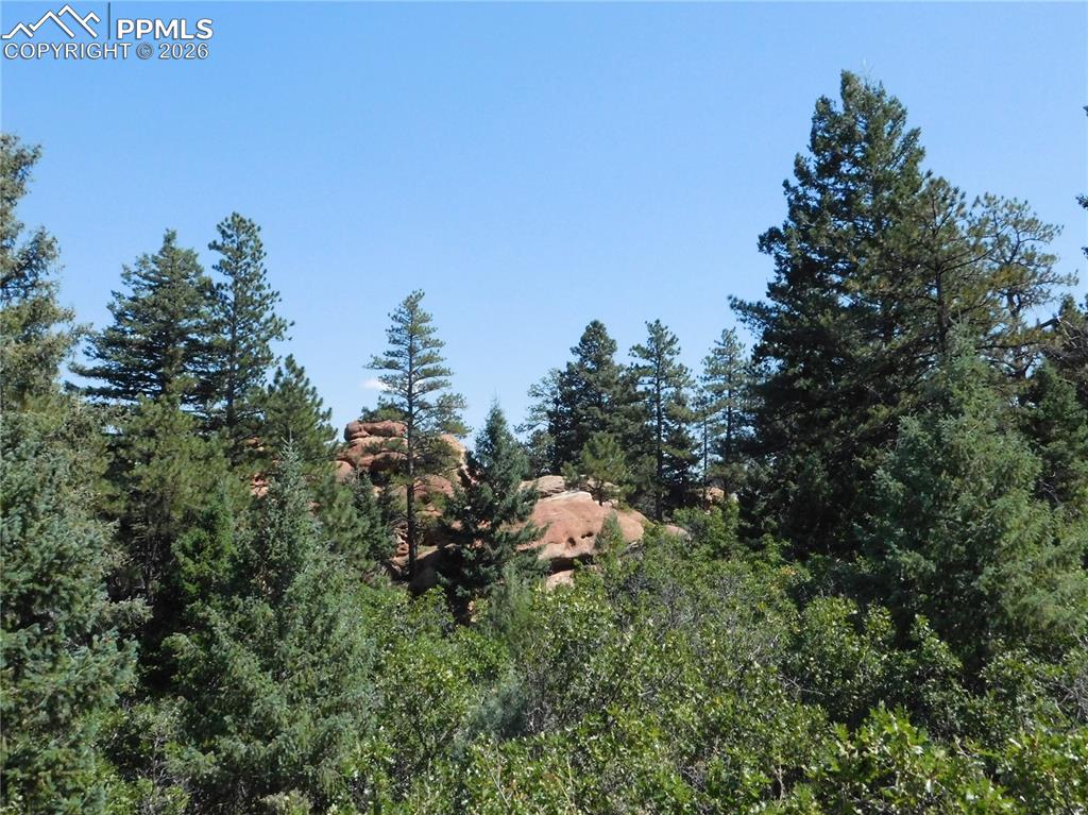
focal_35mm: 36
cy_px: 408
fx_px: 1131
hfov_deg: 51.4
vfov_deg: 39.6
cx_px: 544
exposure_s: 1/1500
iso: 800
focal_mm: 6.3
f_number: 7
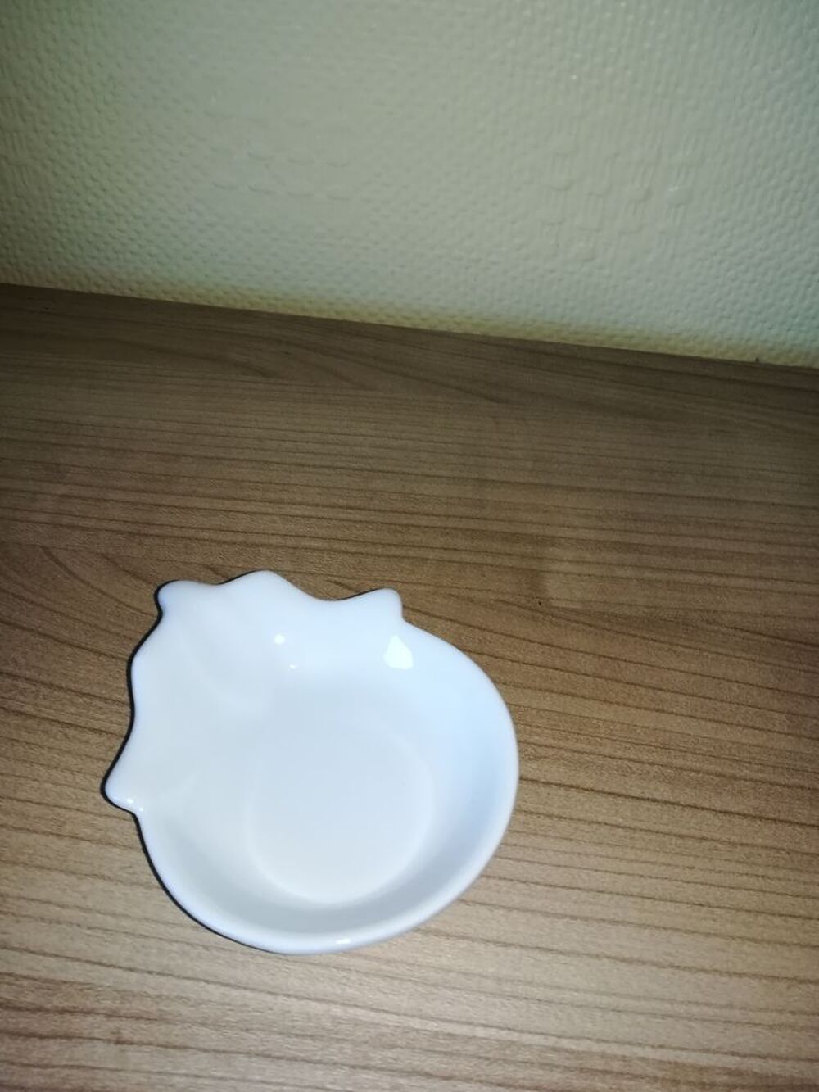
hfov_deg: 53.1
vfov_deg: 67.3
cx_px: 410
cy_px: 546
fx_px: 820
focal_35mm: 26
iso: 125
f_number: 2.2
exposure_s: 1/33.3
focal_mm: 3.83
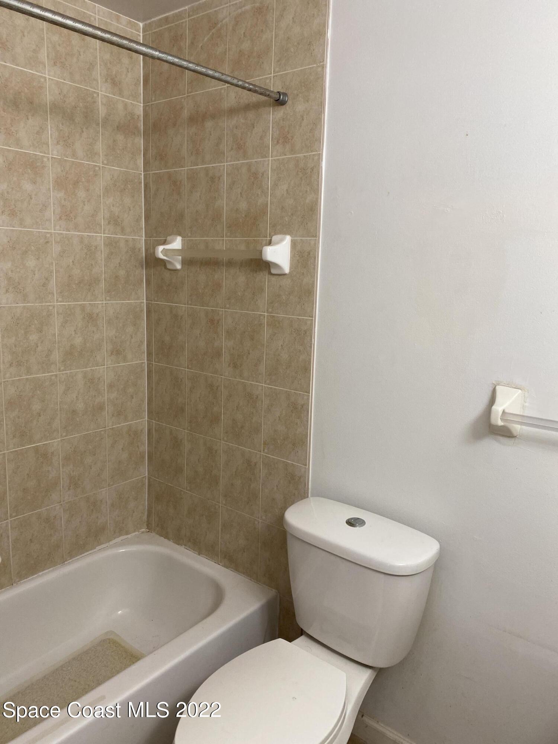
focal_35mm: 26
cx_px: 279
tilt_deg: -9.5
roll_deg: -1.8
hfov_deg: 53.1
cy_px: 372
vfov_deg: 67.3
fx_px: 559
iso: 100
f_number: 1.8
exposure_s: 1/60
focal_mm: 4.25
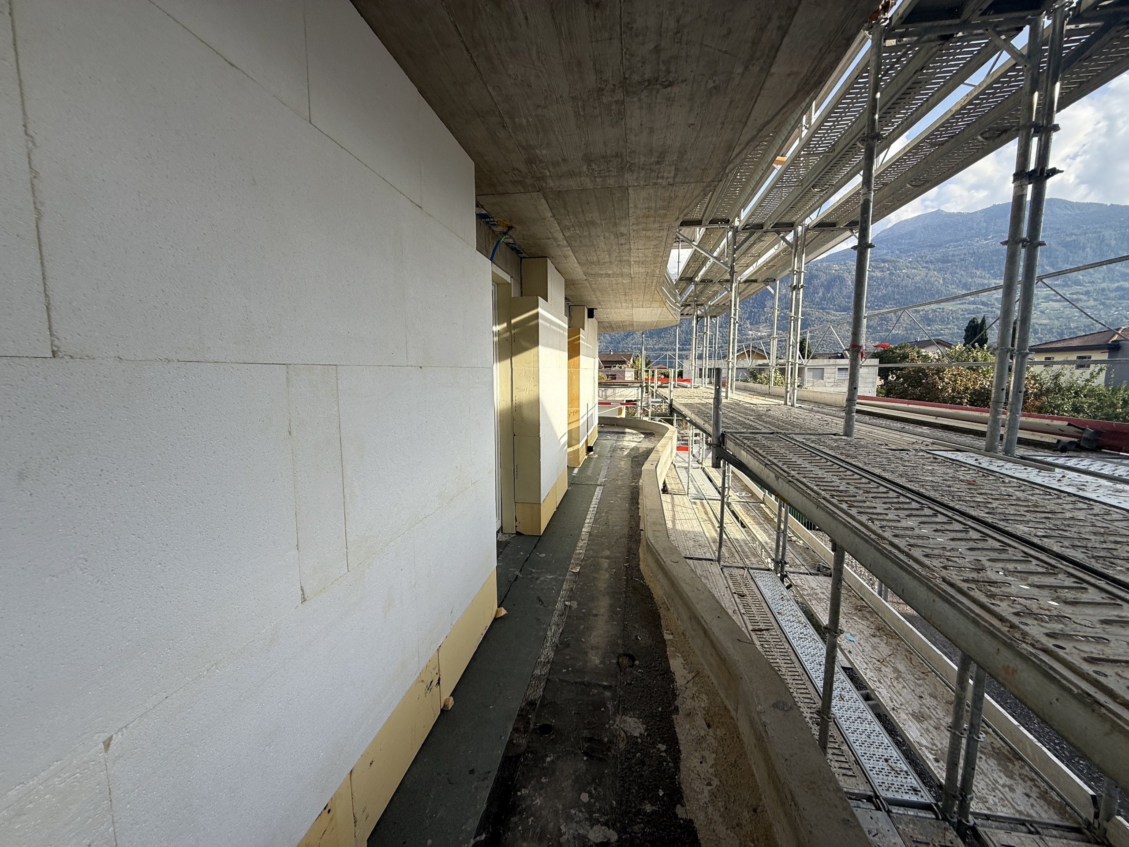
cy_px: 424
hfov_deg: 102.1
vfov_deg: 85.7
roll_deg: +0.7
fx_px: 457
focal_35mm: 14
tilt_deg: -4.8
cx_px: 564
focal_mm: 2.22
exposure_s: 1/709
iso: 50
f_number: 2.2
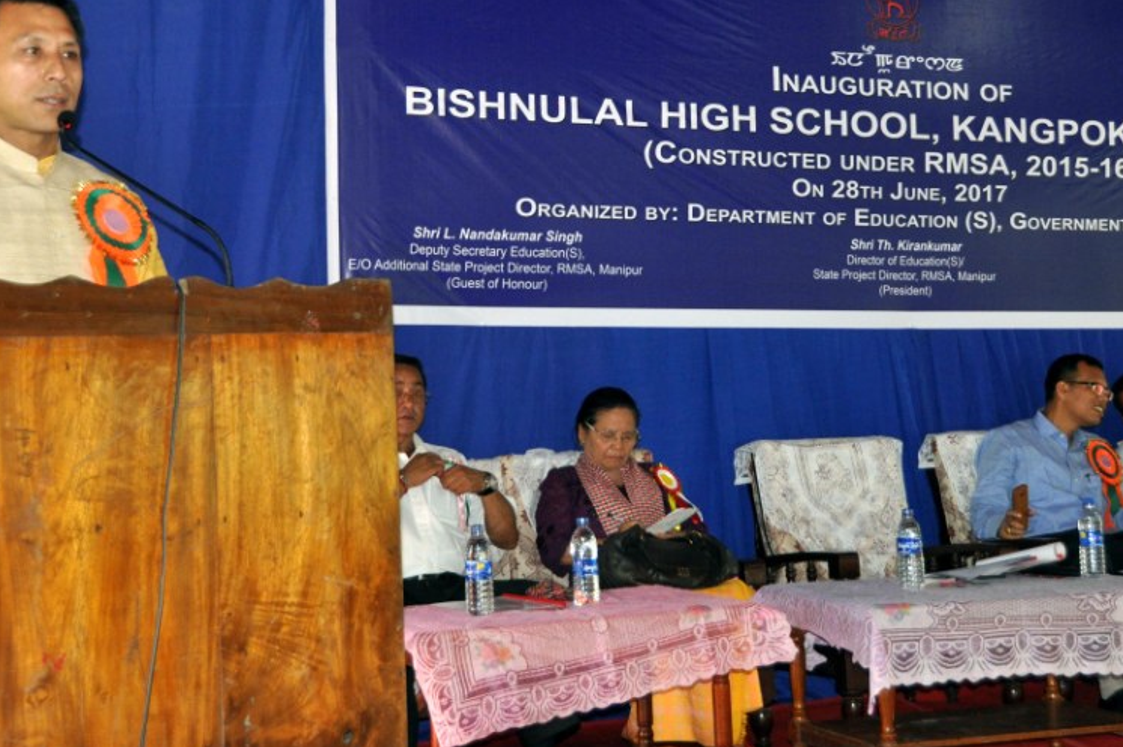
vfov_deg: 22.7
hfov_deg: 33.6
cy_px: 316
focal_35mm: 60
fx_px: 1860
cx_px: 596
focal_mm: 29
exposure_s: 1/60
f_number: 4
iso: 800
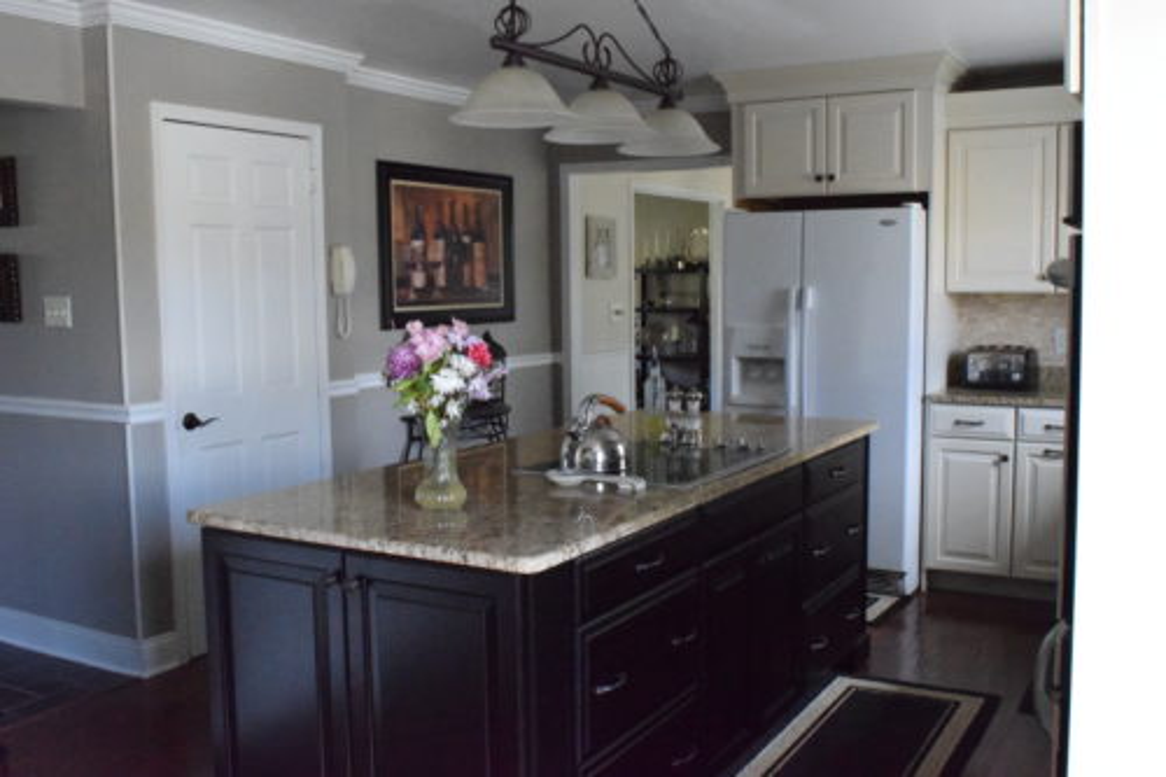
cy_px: 388
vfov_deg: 36.8
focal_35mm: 36
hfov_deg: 53.1
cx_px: 583
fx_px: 1166
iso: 12800
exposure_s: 1/30
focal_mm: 24
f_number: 22
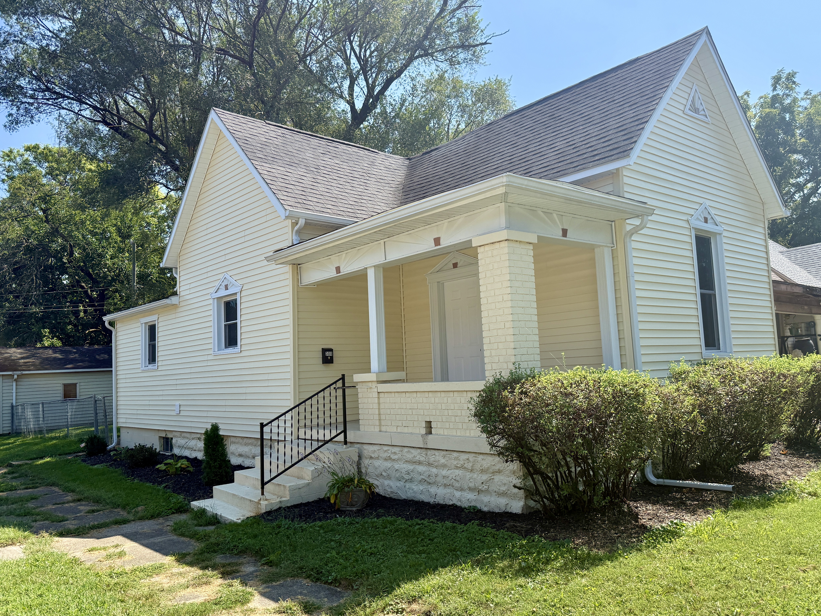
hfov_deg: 71.6
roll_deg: +2.8
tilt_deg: +5.1
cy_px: 308
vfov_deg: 56.8
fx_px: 569
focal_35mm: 24
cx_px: 410
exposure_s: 1/3425
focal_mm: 6.76
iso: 100
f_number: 1.78
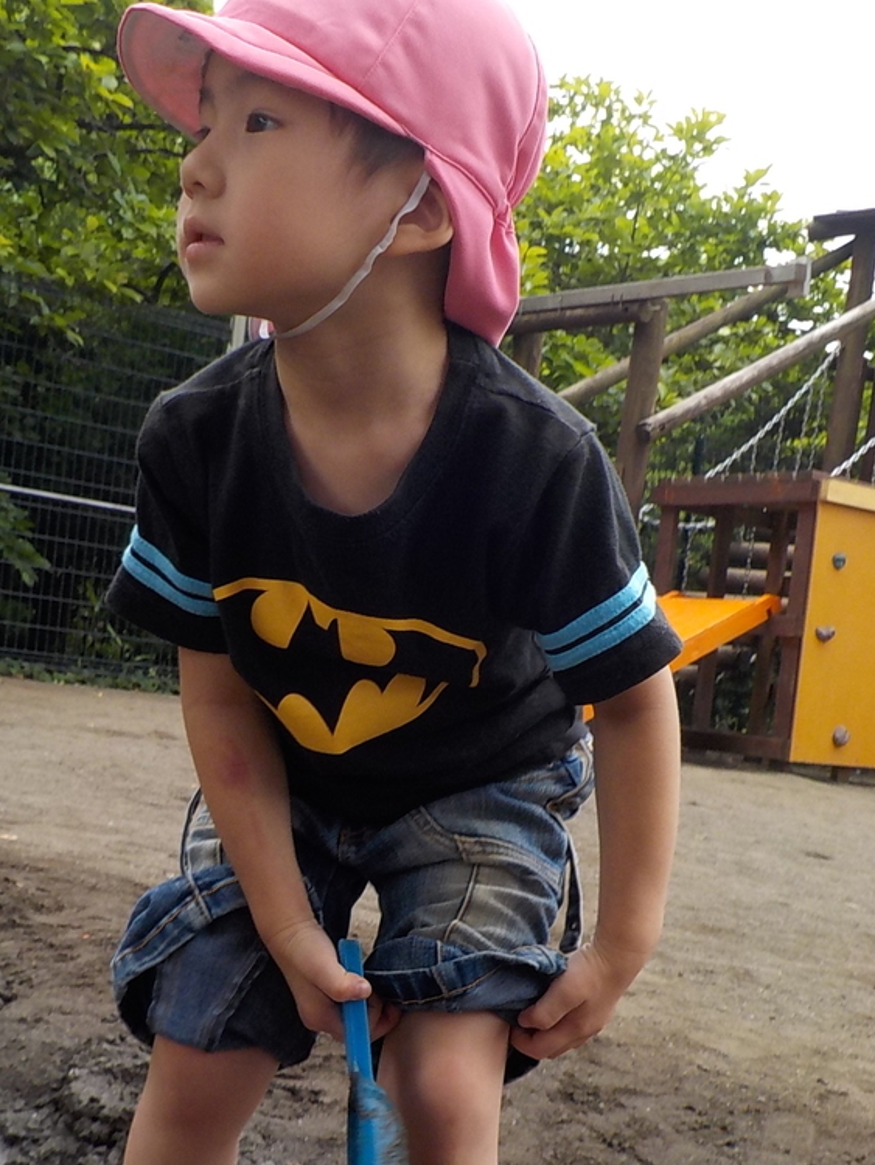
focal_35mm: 48
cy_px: 812
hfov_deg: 30.2
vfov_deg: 39.0
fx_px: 1617
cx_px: 370
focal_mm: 4.1
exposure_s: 1/80
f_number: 3.3
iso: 125
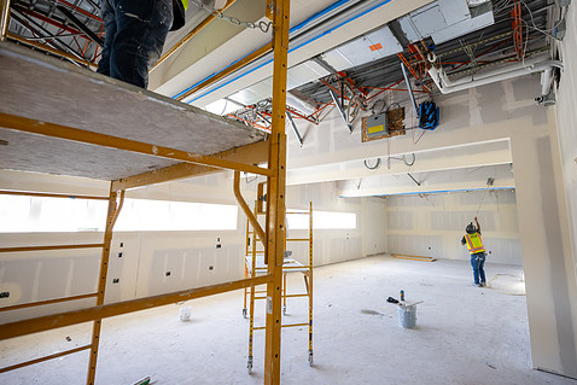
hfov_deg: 93.0
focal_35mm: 17
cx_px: 314
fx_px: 273
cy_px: 182
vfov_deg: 70.4
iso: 1250
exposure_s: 1/100
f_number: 4
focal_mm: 14
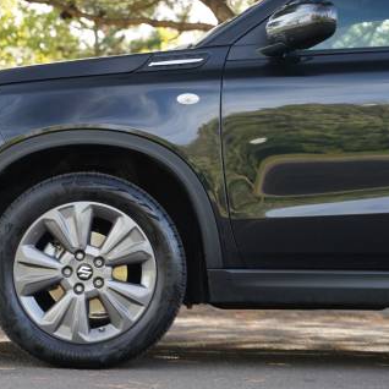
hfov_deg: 17.4
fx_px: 1265
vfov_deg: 17.5
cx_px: 89
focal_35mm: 100
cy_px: 199
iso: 400
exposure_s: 1/160
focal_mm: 58.3
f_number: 4
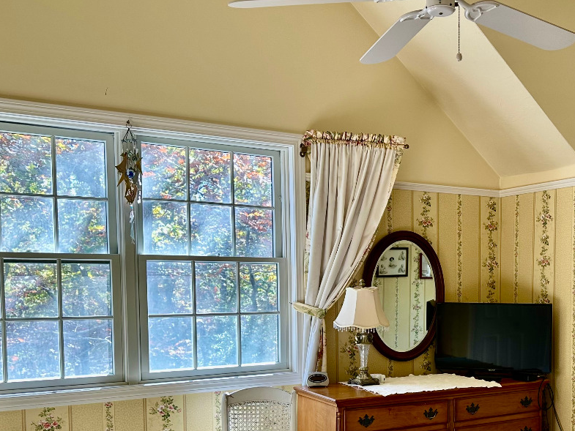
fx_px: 731
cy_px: 335
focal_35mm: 44
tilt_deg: -5.4
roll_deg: -0.4
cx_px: 444
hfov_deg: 41.4
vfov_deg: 32.1
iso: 80
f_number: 1.78
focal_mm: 6.86
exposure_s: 1/120
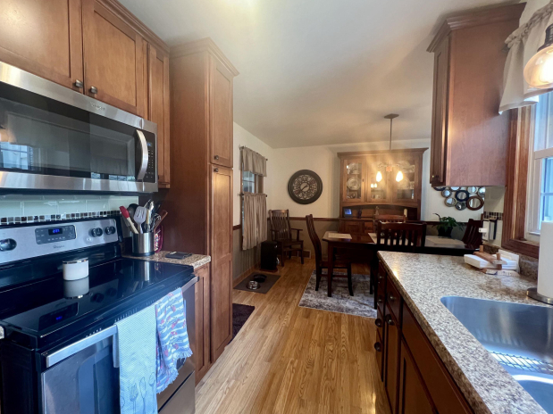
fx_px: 224
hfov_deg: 101.9
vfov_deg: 85.7
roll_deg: +0.0
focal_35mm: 14
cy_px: 209
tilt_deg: -3.5
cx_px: 259
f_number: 1.8
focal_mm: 1.57
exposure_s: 1/60
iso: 400
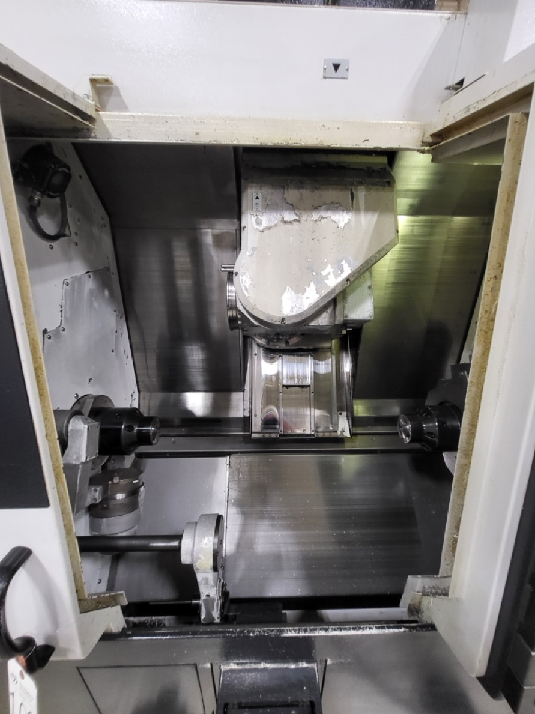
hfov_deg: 85.6
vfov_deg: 102.1
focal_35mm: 14
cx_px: 271
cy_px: 354
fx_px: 289
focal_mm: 1.74
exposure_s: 1/60
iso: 320
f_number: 2.2
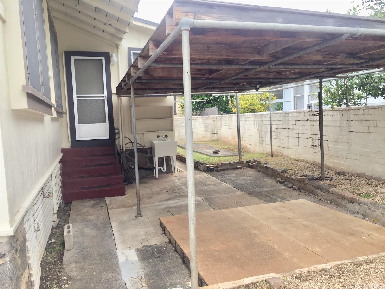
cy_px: 144
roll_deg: +0.6
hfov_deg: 61.7
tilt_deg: -3.6
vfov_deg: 48.2
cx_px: 192
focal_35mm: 29
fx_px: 323
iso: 32
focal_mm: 4.15
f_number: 2.2
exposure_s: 1/246
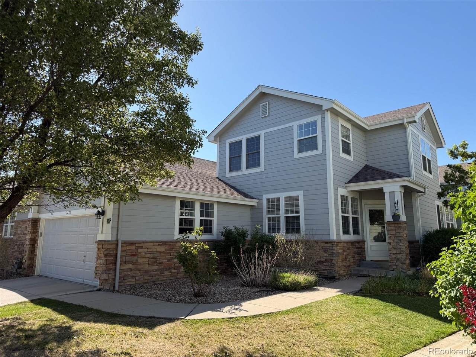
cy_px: 178
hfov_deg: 71.6
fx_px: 330
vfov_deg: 56.8
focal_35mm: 24
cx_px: 238
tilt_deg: +11.5
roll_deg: -0.4
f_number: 1.78
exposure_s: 1/2801
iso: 80
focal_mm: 6.76
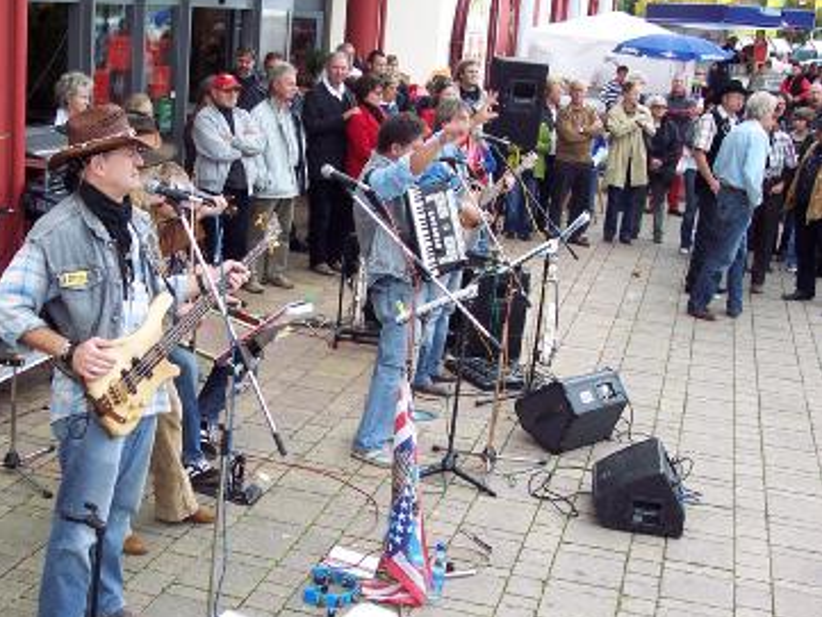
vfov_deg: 27.0
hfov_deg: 35.1
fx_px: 1283
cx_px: 255
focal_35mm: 54
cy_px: 329
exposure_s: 1/125
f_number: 3.4
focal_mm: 8
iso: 100
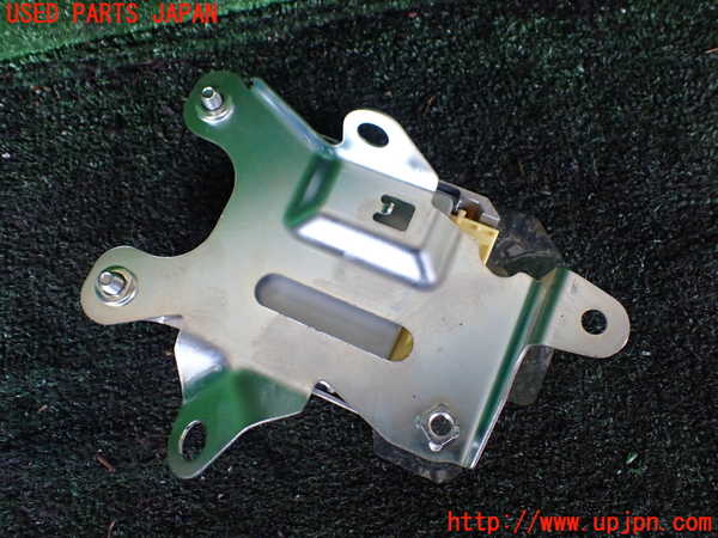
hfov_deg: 60.0
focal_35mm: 30
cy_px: 269
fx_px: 622
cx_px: 359
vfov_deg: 46.8
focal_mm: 5.4
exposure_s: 1/125
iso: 640
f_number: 2.3
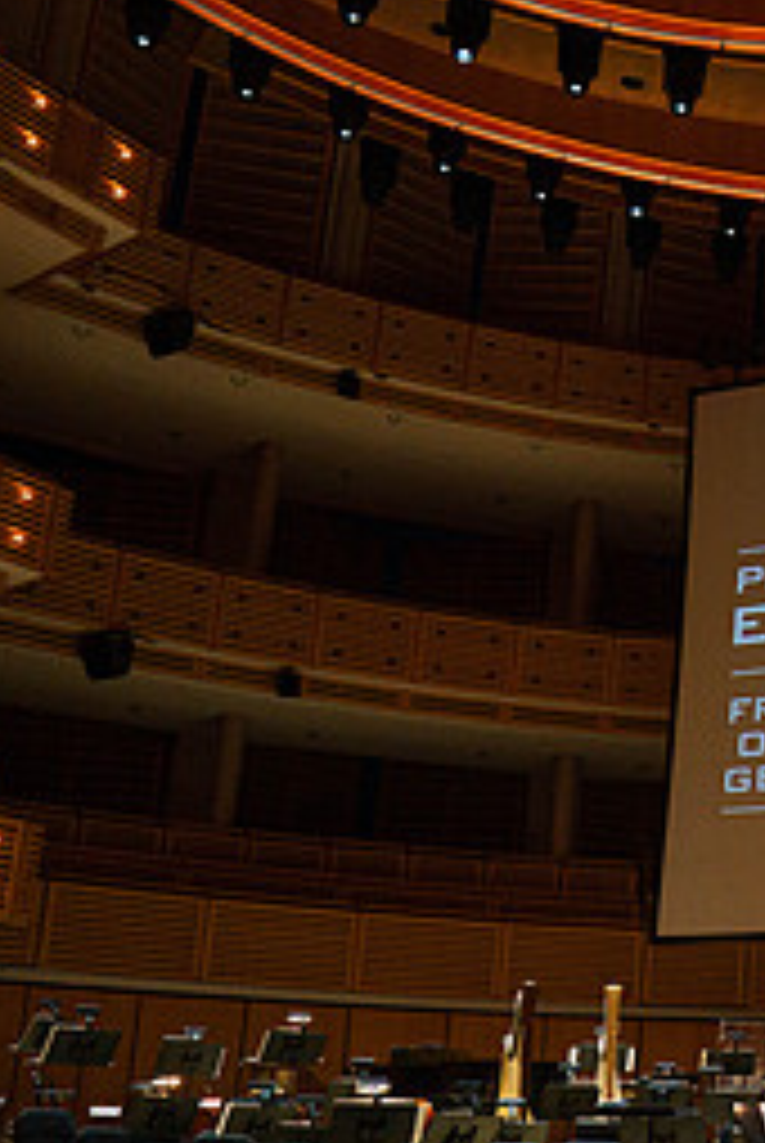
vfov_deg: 35.6
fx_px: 1780
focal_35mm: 56
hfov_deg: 20.5
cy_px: 619
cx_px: 1174
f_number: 5.6
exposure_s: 1/200
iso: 2500
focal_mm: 24
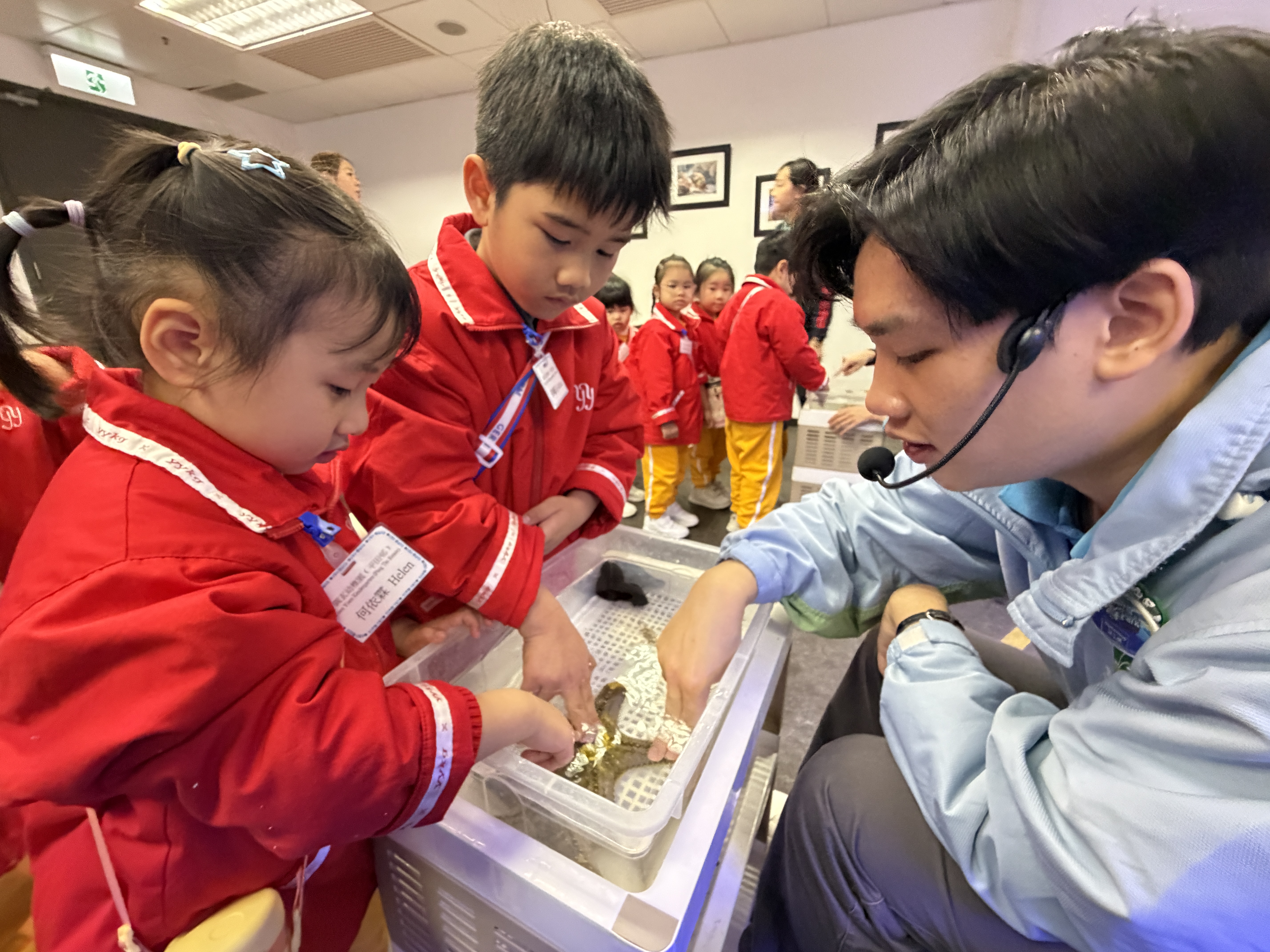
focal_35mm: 14
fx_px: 514
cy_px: 476
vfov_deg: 85.7
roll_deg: +1.2
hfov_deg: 102.1
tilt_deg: -19.6
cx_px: 635
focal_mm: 2.22
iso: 640
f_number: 2.2
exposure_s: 1/50
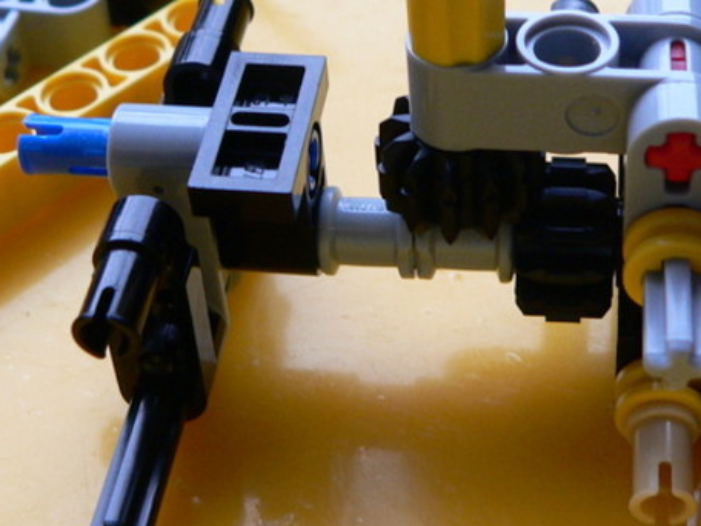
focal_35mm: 71
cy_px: 175
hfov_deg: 27.3
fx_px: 1438
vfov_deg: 20.6
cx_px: 424
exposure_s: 1/20
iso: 200
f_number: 2.8
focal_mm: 6
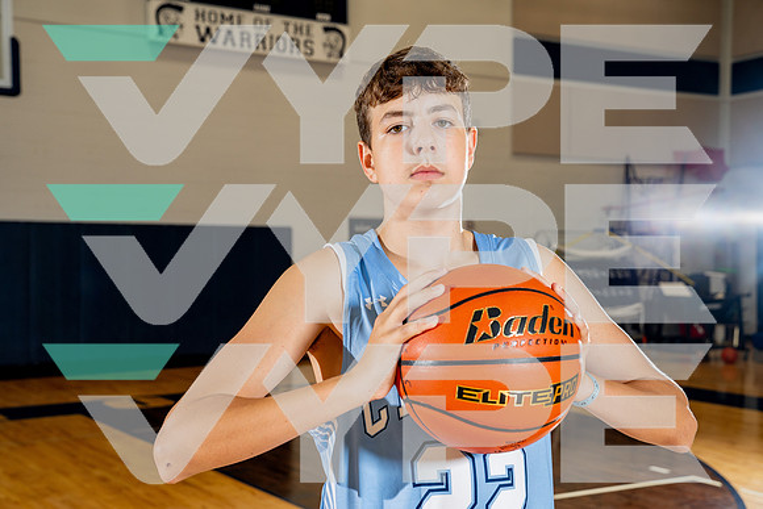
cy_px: 254
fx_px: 1060
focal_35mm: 50
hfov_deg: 39.6
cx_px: 382
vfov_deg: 27.0
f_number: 5.6
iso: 400
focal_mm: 50
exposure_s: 1/250
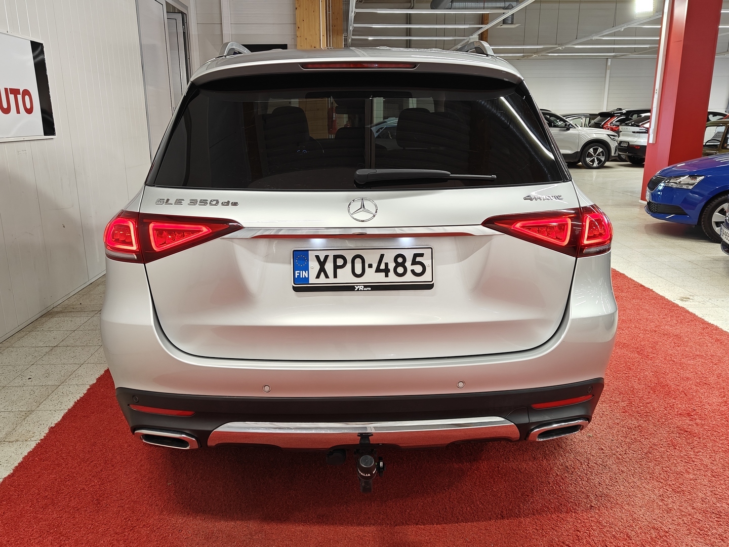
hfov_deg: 61.7
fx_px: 611
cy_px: 274
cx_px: 364
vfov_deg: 48.2
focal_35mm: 29
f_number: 1.8
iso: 64
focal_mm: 5.59
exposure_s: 1/88
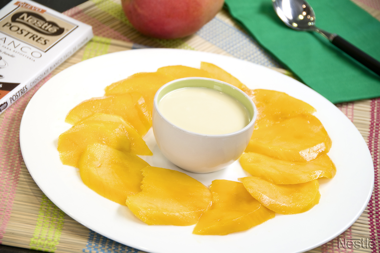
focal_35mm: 158
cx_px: 190
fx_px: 1660
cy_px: 126
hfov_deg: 13.1
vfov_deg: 8.7
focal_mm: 105
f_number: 5.3
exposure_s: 1/50
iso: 200
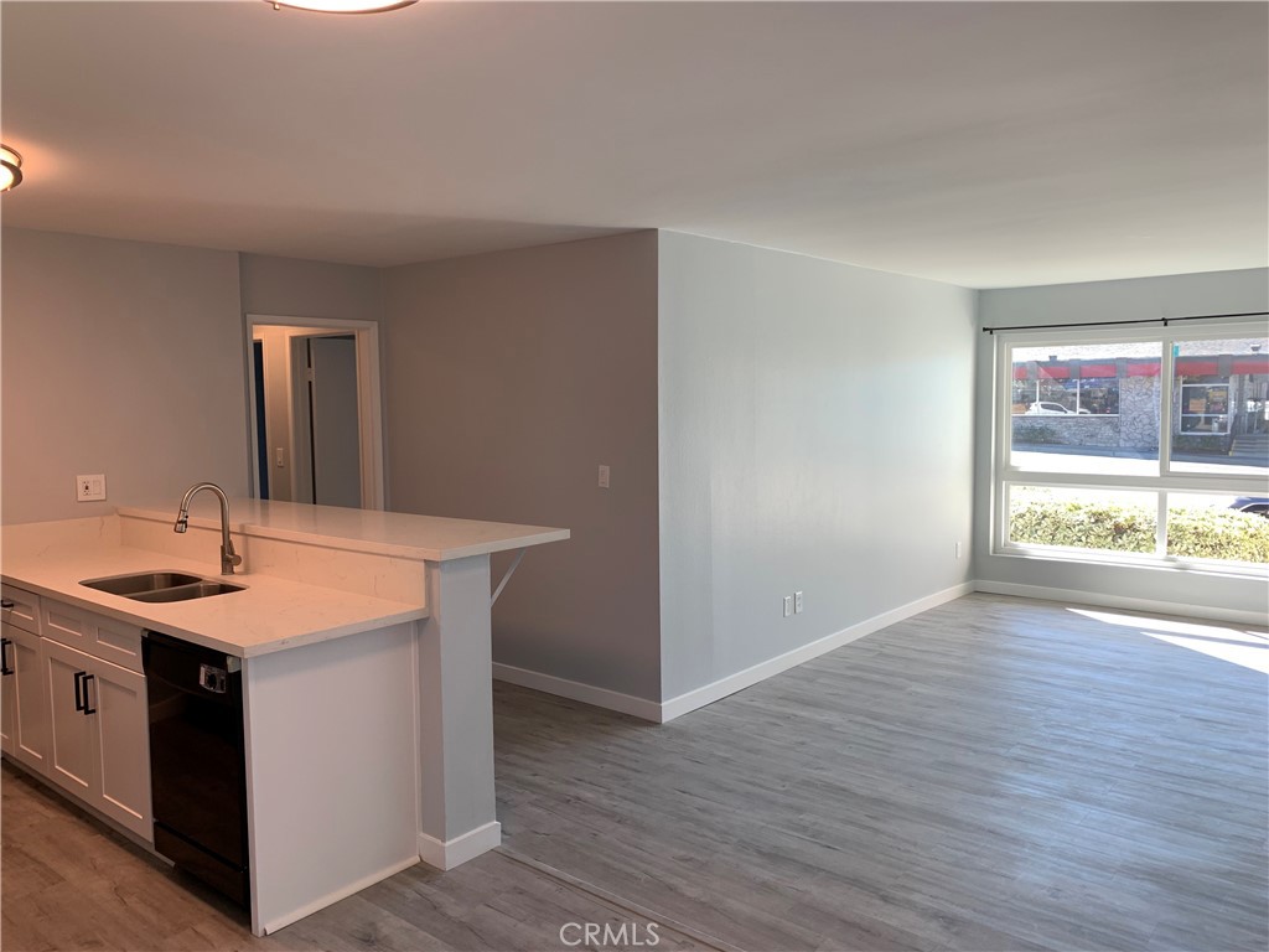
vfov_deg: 53.1
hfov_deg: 67.3
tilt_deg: -5.1
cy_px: 476
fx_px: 953
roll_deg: +0.7
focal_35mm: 26
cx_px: 634
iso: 40
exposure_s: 1/120
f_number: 1.8
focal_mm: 4.25
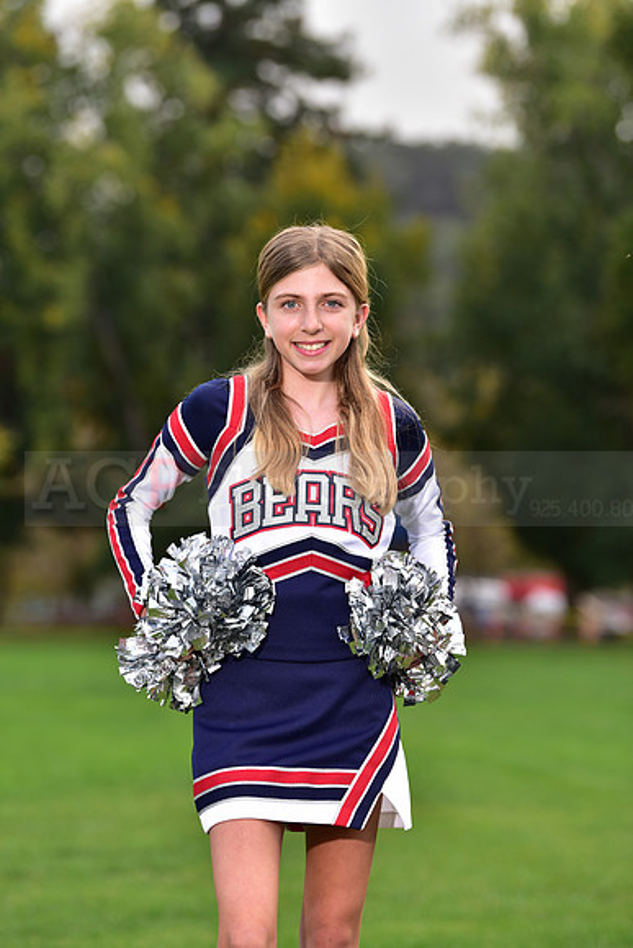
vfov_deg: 15.2
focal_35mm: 135
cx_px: 316
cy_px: 474
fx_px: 3558
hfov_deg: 10.2
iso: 160
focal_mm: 135
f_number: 4
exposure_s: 1/250
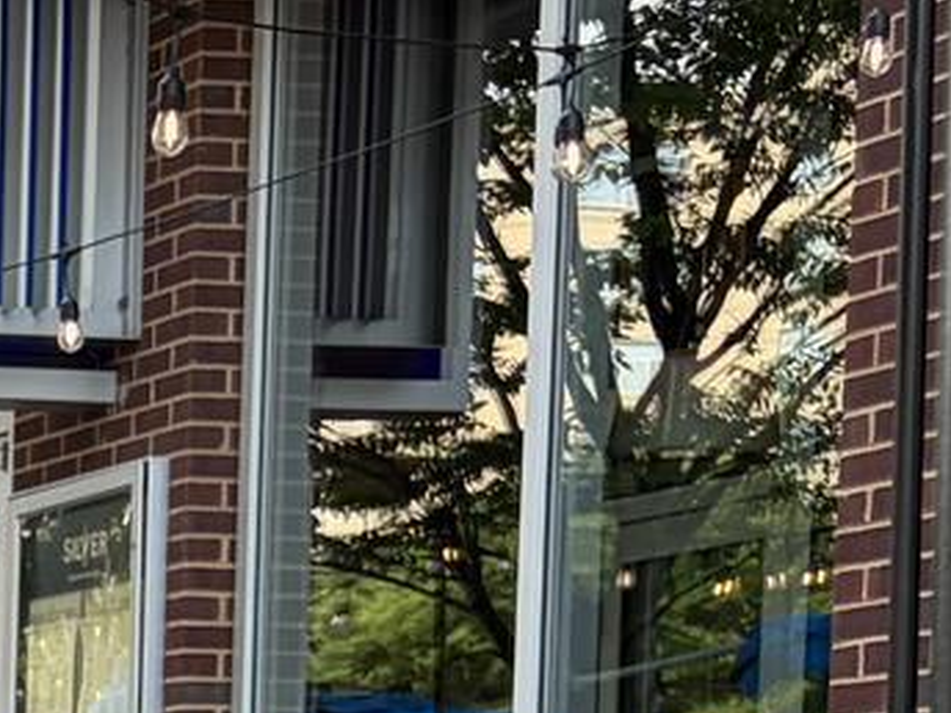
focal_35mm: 155
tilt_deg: -2.8
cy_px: 1277
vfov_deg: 9.2
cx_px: -1227
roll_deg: +0.5
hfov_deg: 11.0
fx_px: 4258
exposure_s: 1/384
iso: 64
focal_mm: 5.96
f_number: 1.6
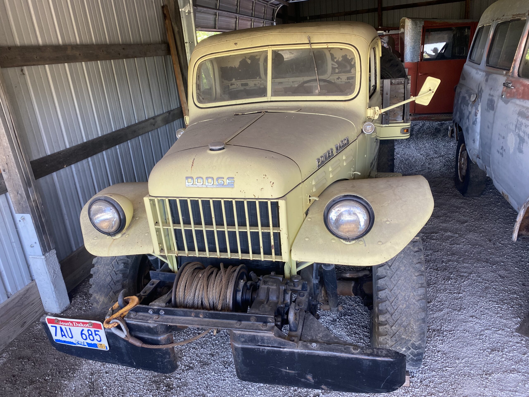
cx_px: 264
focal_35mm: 26
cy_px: 198
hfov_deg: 67.3
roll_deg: +5.7
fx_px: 397
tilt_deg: -20.1
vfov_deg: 53.1
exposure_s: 1/120
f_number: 1.8
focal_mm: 4.25
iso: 100
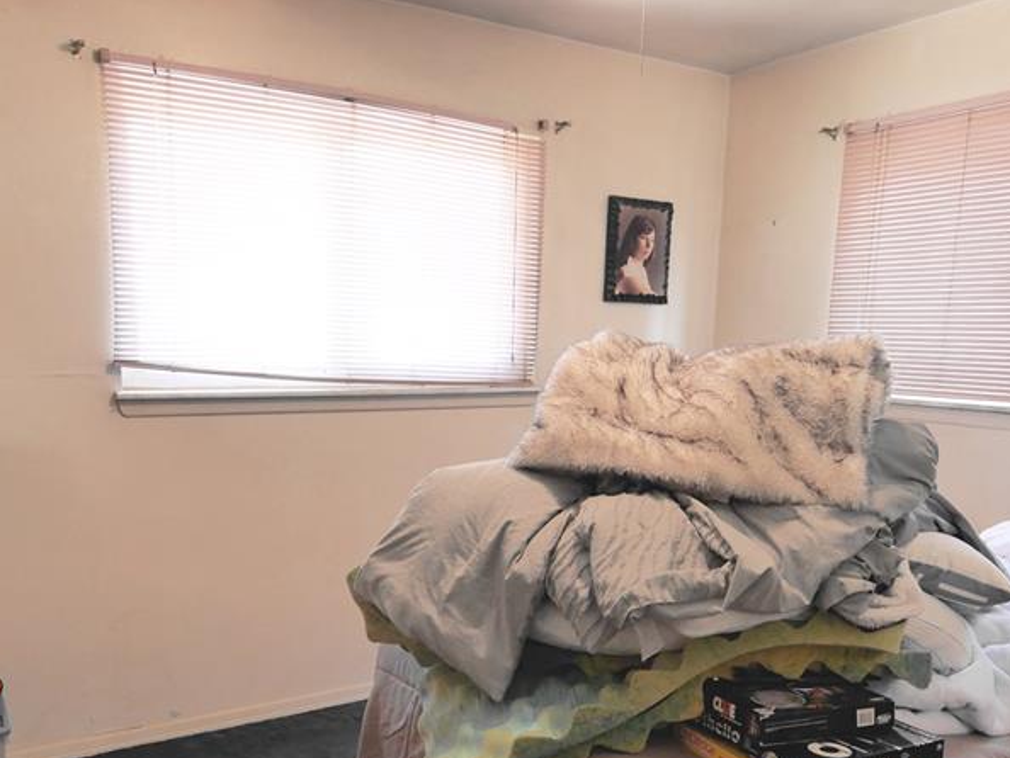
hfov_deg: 58.3
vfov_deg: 44.7
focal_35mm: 31
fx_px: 905
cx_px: 502
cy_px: 512
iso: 800
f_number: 4
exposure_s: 1/8
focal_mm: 9
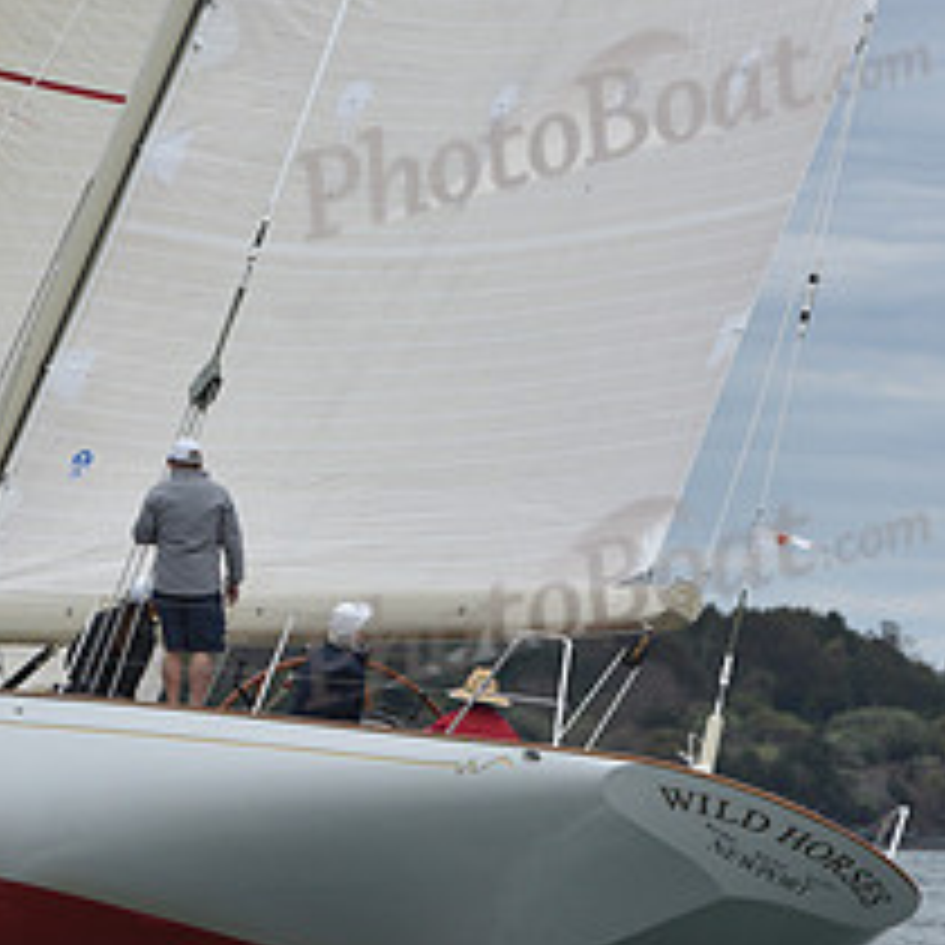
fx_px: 13806
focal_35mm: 447
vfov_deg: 3.9
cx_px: 68
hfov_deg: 3.9
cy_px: 421
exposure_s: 1/1000
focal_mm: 190
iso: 400
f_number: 7.1
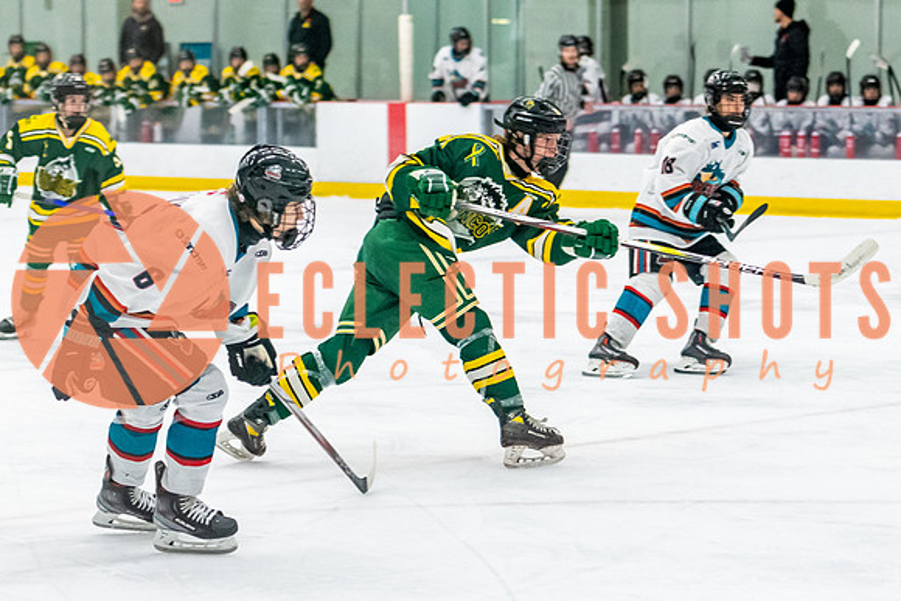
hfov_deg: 15.5
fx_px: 3319
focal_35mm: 133
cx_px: 451
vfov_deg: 10.3
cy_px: 320
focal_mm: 70
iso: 4000
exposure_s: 1/800
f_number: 2.8
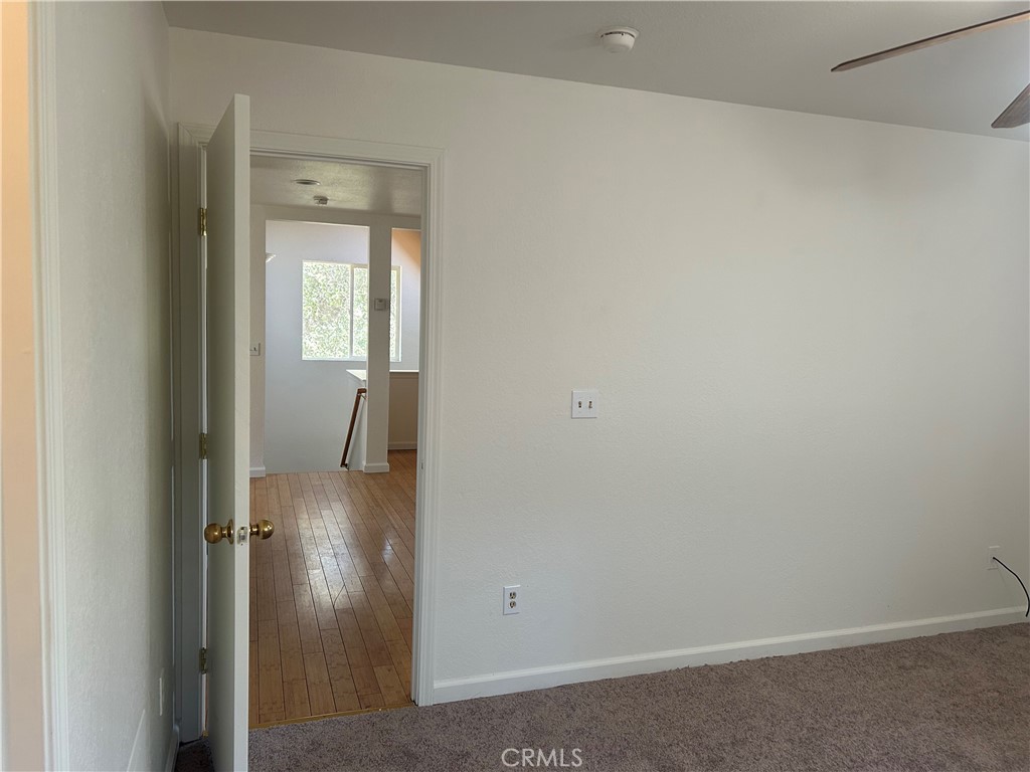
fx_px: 774
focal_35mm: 26
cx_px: 515
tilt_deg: -5.2
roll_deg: -1.9
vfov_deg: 53.1
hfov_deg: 67.3
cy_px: 386
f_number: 1.5
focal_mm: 5.7
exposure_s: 1/120
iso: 125
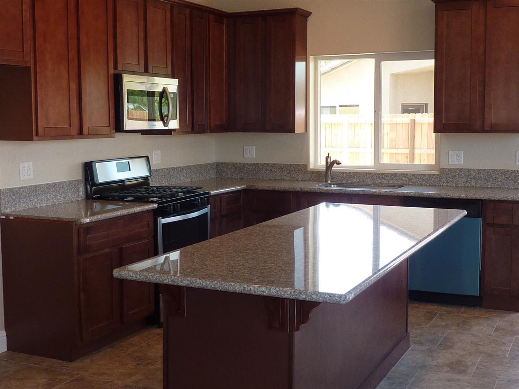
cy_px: 194
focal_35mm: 48
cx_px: 260
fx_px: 719
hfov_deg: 39.7
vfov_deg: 30.2
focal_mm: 4.4
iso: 100
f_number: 3.3
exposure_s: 1/30
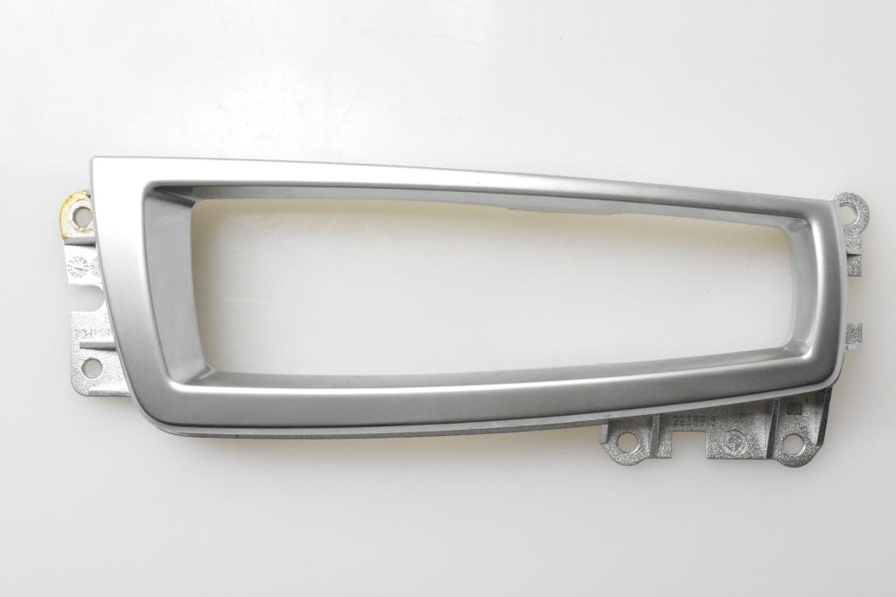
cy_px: 298
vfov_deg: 22.6
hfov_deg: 33.4
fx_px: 1493
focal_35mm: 60
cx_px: 448
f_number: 9
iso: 6400
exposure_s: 1/320
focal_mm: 40
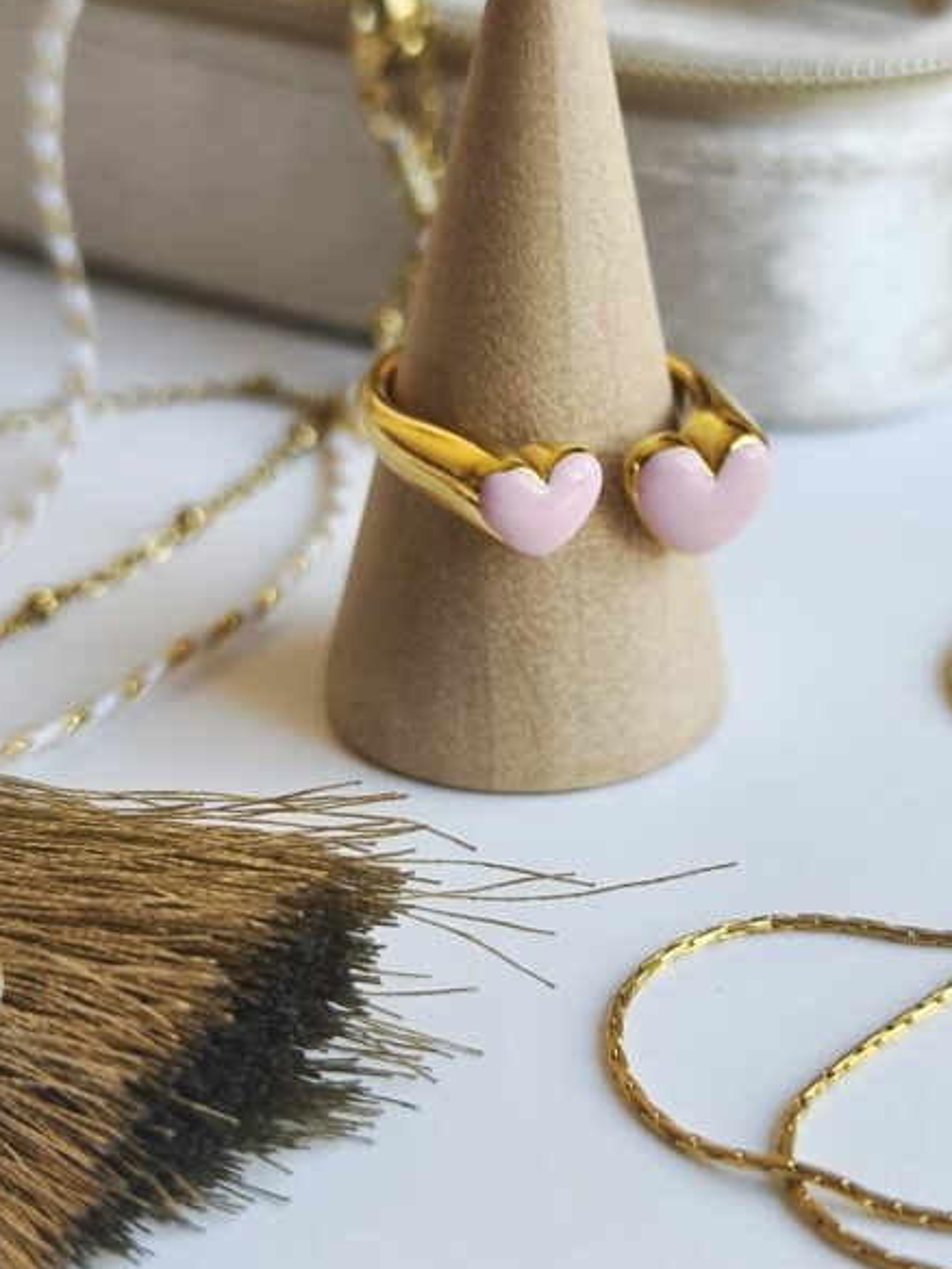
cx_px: 563
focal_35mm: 63
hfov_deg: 23.3
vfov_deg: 30.6
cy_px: 511
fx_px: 2310
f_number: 1.65
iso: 250
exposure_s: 1/100
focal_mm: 6.18
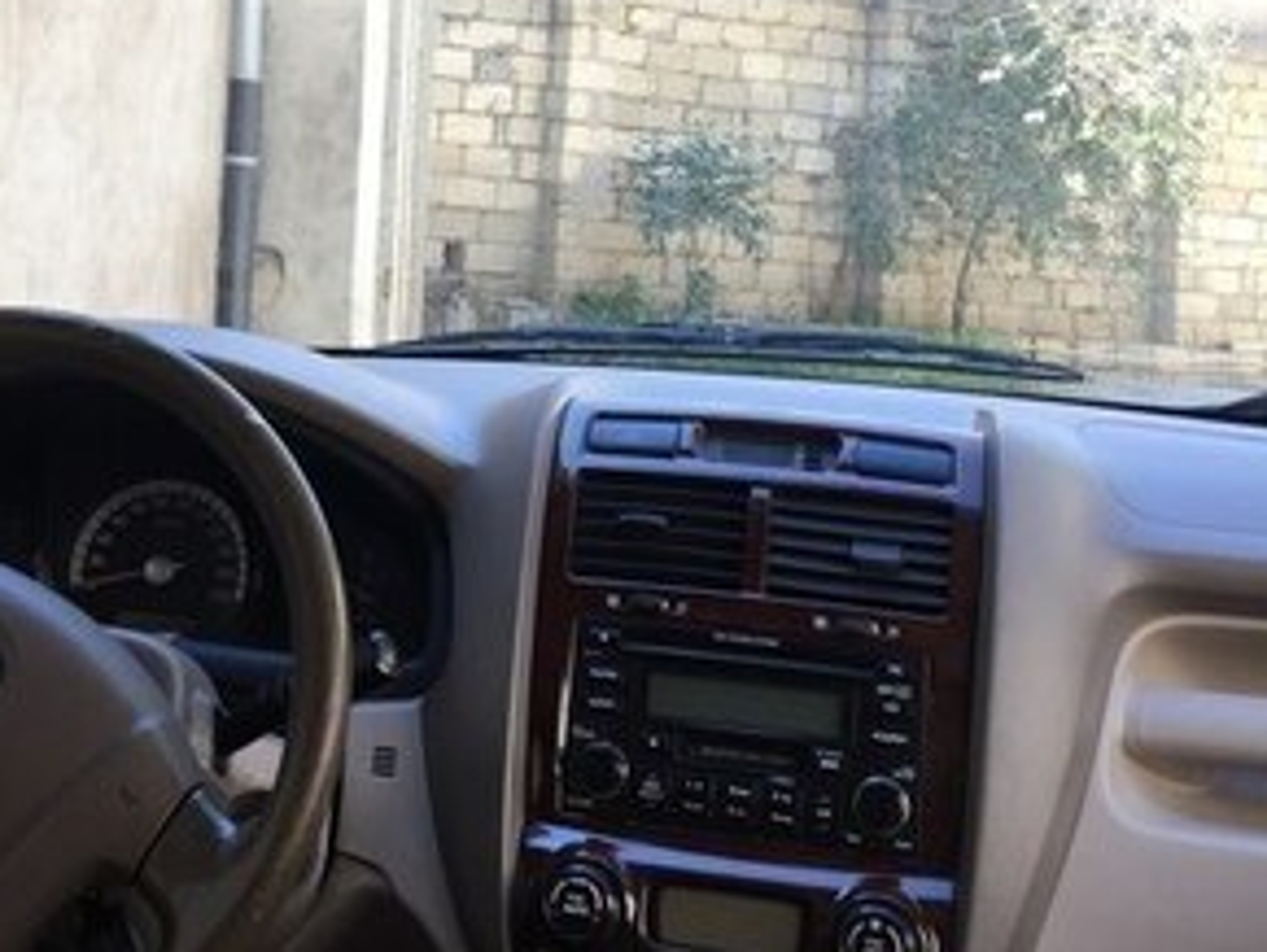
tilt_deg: +5.0
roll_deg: -5.0
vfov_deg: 21.3
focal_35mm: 66
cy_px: -59
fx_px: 2418
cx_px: 384
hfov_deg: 29.1
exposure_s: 1/101
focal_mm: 4.15
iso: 32
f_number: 2.2
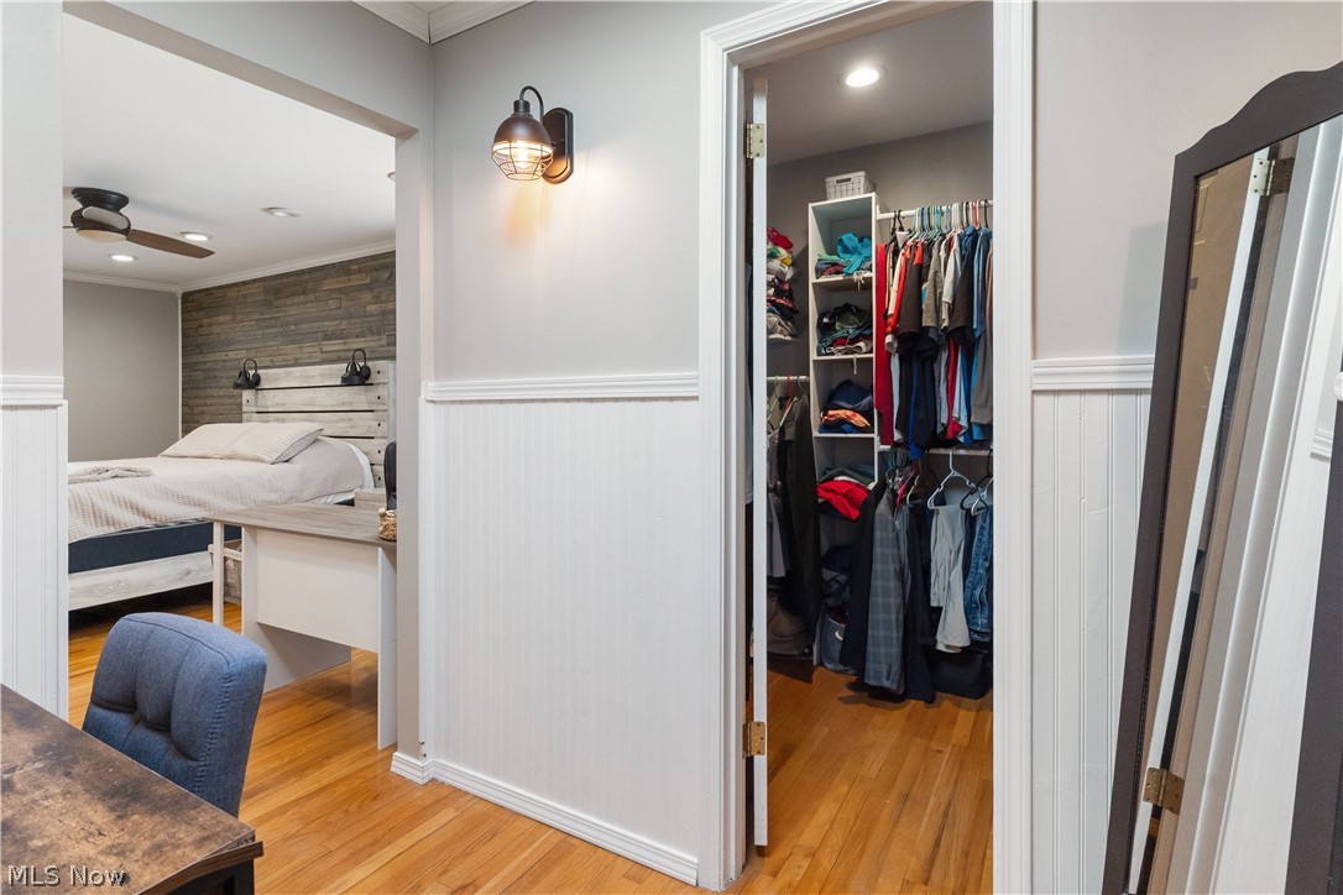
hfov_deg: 93.3
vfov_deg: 70.4
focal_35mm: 17
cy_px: 448
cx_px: 672
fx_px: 634
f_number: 8
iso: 4000
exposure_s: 1/60
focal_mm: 17
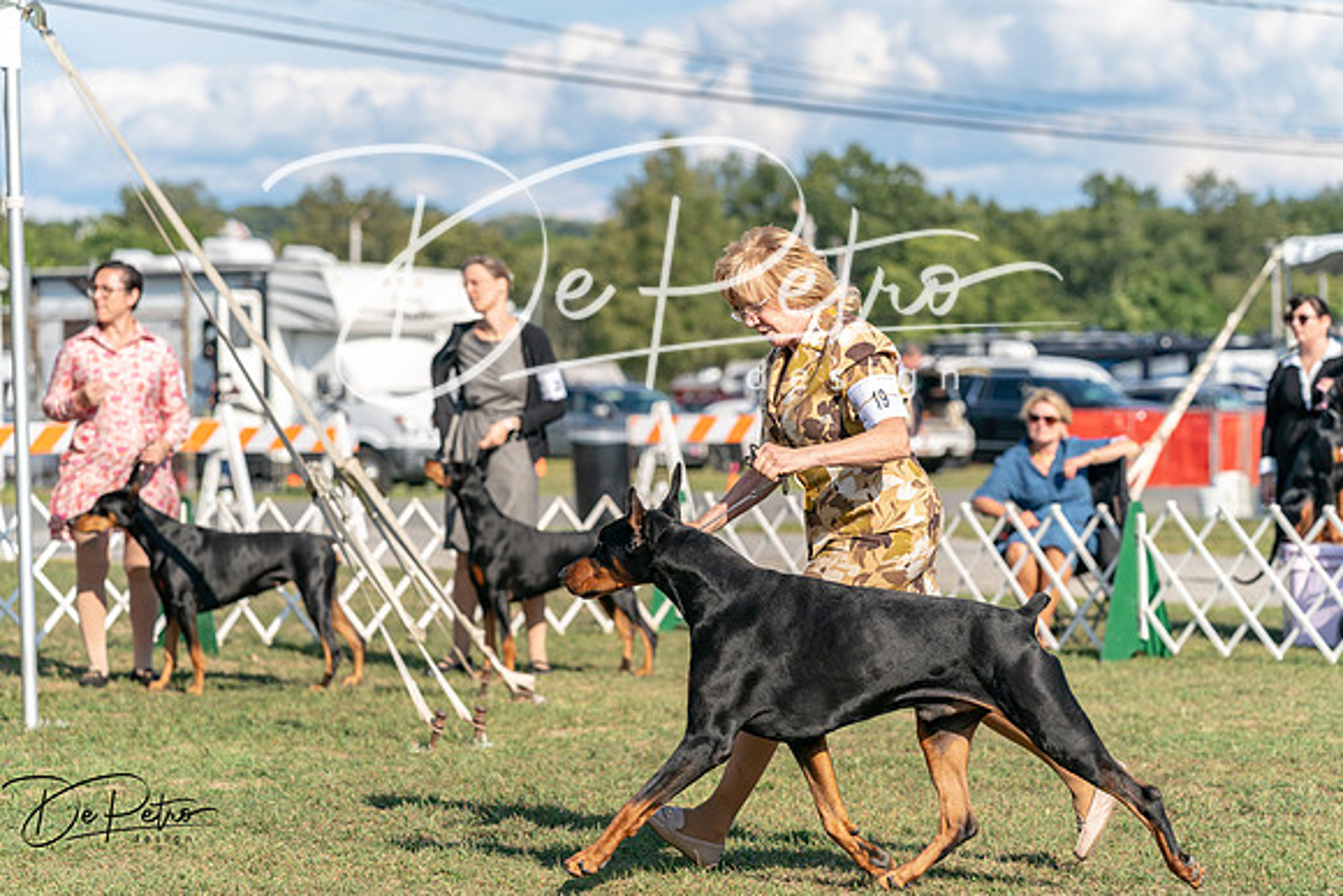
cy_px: 448
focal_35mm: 115
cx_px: 672
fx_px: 4291
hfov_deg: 17.8
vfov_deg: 11.9
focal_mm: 115
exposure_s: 1/1600
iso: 250
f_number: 4.5
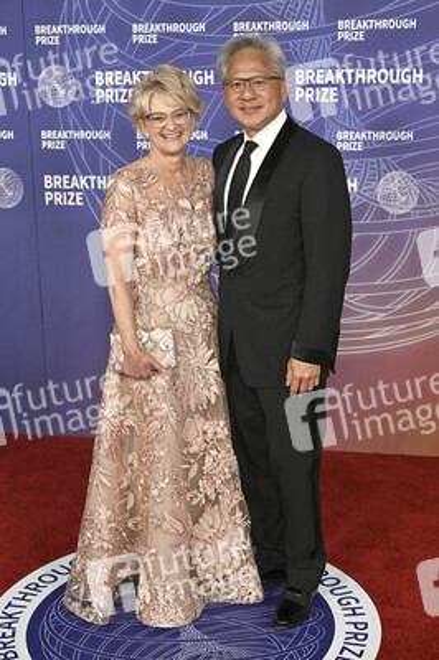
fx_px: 989
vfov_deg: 36.9
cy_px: 330
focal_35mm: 54
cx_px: 220
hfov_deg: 25.0
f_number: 4
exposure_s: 1/320
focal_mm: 54
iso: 2000
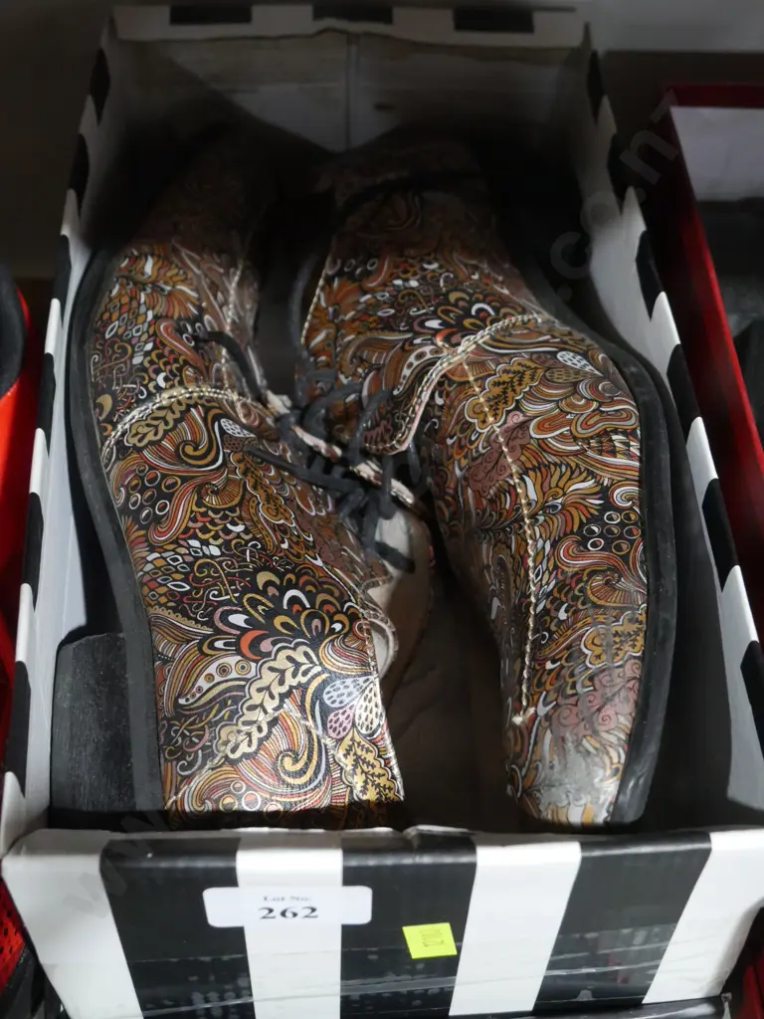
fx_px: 1413
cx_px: 382
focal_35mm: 48
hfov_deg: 30.3
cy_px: 510
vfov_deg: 39.7
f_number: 5.2
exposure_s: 1/60
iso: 3200
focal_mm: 24
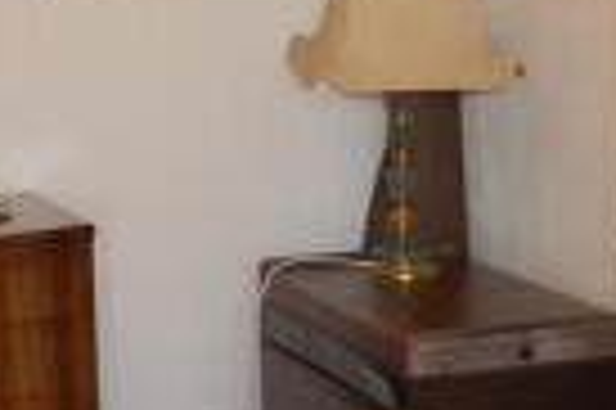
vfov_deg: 10.6
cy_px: 266
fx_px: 2205
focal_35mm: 129
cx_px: -49
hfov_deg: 15.5
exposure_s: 1/60
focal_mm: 18
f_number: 3.5
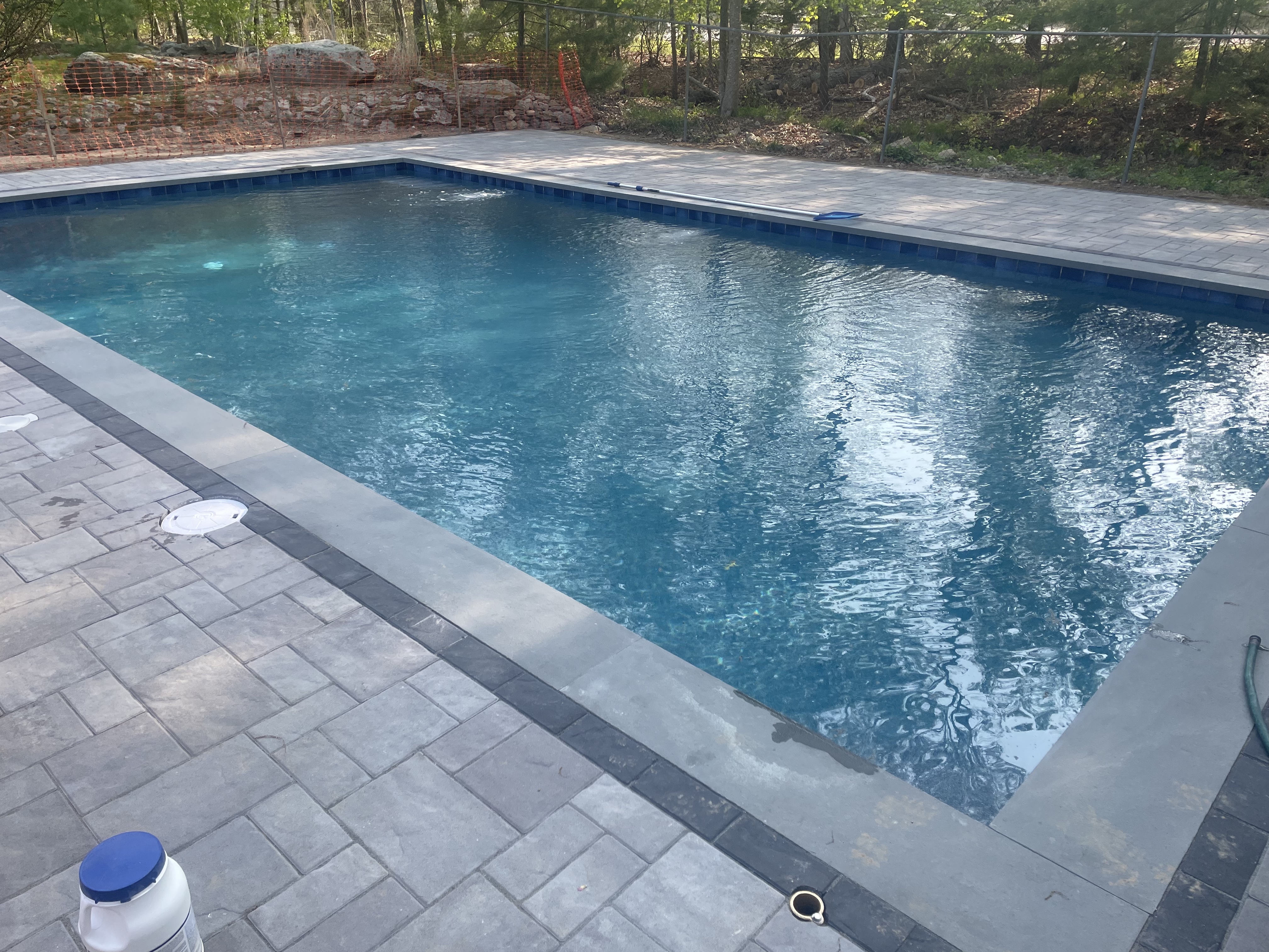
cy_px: 476
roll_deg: +1.1
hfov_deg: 67.3
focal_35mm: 26
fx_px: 953
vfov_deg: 53.1
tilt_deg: -24.3
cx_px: 634
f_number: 1.6
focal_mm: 4.2
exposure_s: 1/932
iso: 50
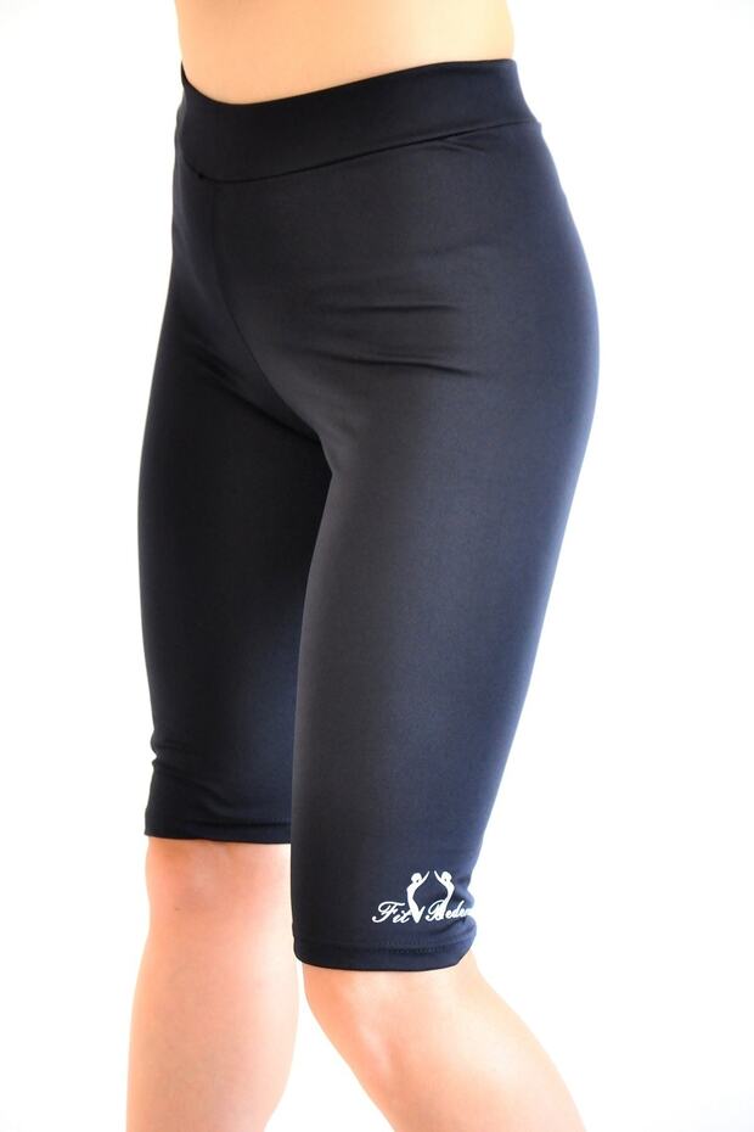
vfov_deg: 18.2
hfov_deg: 12.2
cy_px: 566
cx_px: 377
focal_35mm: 112
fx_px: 3534
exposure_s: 1/30
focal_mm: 75
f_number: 5.3
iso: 1400
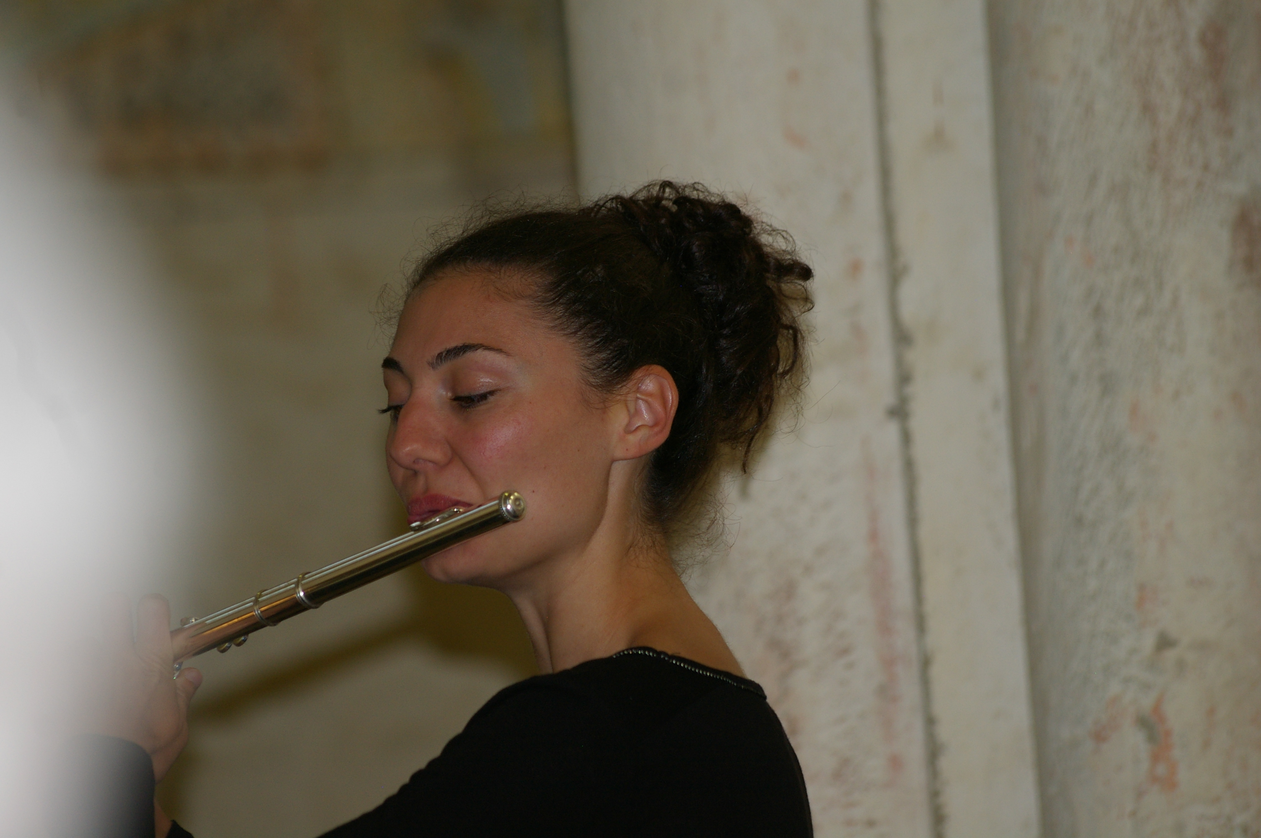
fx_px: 9974
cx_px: 630
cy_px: 419
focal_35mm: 285
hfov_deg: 7.2
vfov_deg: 4.8
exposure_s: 1/125
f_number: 4.5
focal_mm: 190
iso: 400
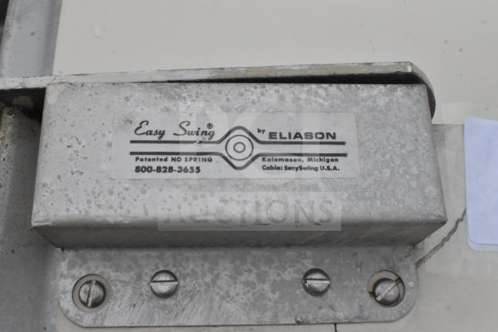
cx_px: 249
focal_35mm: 40
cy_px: 166
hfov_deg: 47.9
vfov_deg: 33.0
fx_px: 560
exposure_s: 1/2500
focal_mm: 27
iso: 6400
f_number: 25
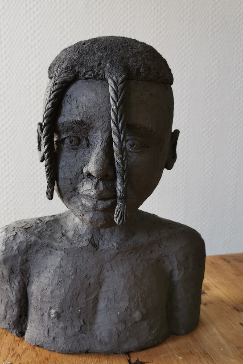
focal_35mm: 33
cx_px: 100
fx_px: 334
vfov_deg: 57.2
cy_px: 189
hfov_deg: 39.9
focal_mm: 5.58
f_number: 1.8
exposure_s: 1/100
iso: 200
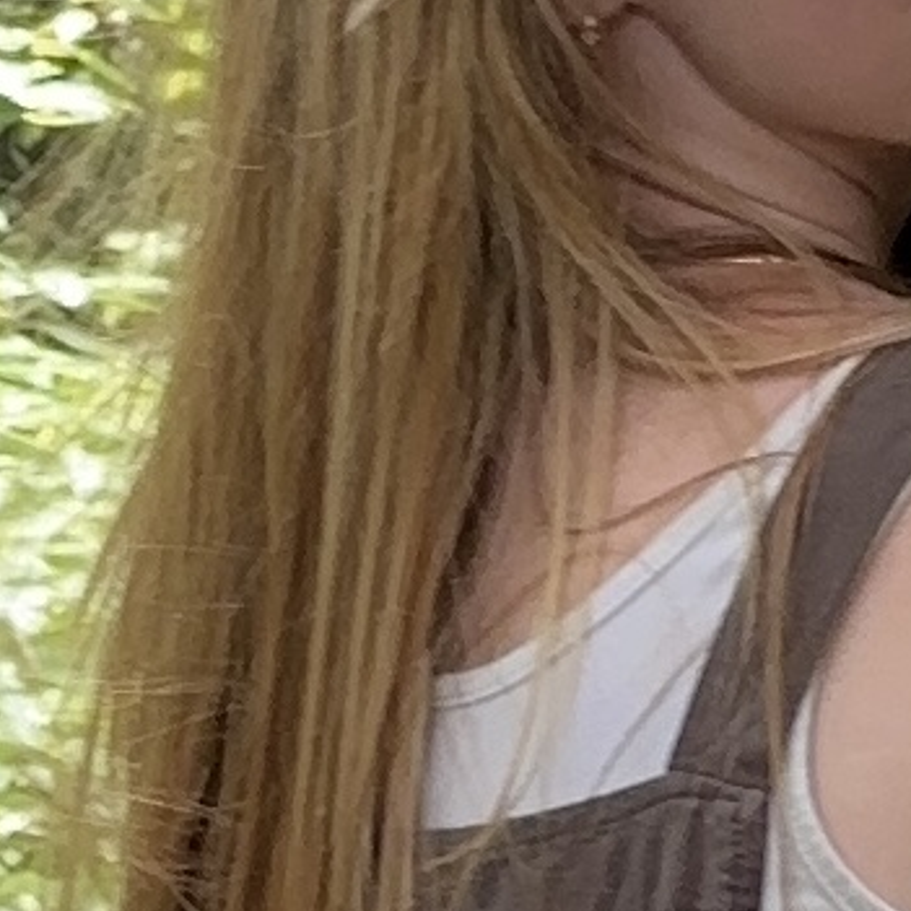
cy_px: -409
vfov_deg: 8.4
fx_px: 6044
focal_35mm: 203
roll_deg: -1.7
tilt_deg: -13.8
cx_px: 2470
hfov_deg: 7.8
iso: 64
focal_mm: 5.96
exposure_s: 1/121
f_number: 1.6
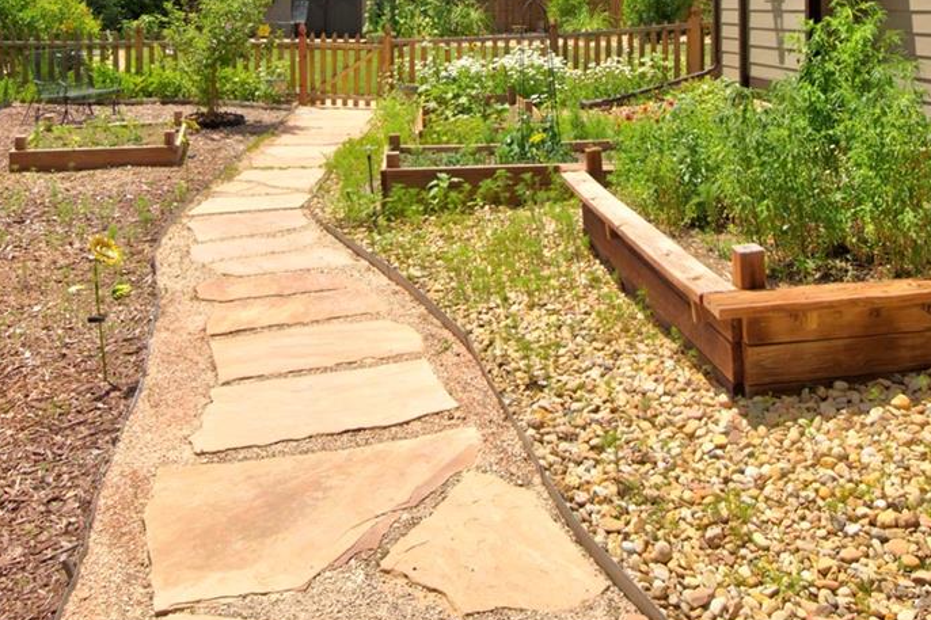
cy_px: -8
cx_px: 508
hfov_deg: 54.4
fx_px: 905
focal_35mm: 35
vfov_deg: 34.3
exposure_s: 1/200
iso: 100
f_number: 10
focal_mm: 15
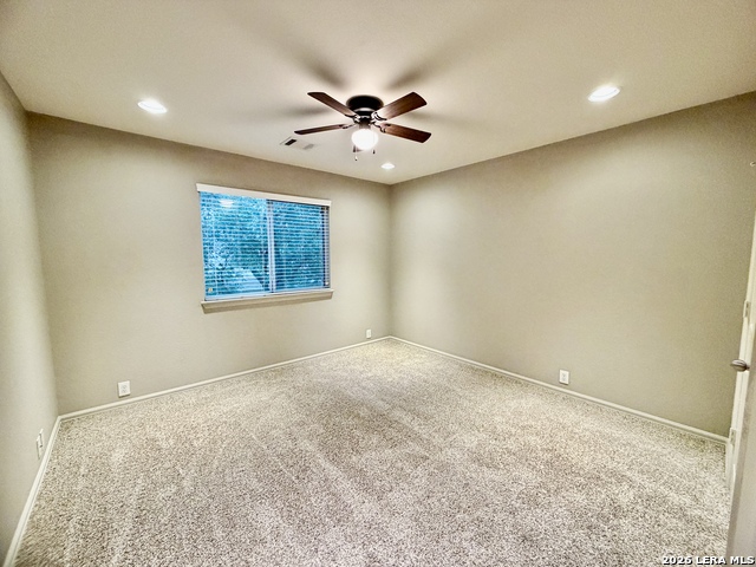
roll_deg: +0.4
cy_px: 284
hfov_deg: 102.1
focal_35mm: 14
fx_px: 306
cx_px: 378
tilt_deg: -5.4
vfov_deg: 85.7
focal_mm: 2.22
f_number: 2.2
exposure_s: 1/60
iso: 320
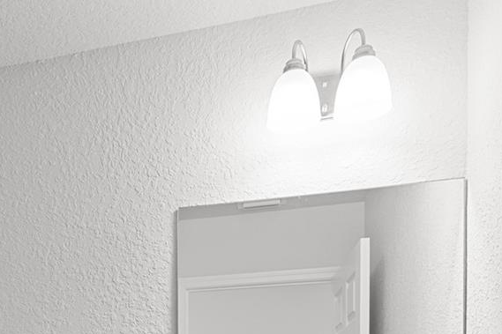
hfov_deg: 39.6
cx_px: 27
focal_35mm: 45
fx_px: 627
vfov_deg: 25.4
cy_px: 442
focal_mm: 16
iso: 250
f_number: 9
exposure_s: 1/1.67
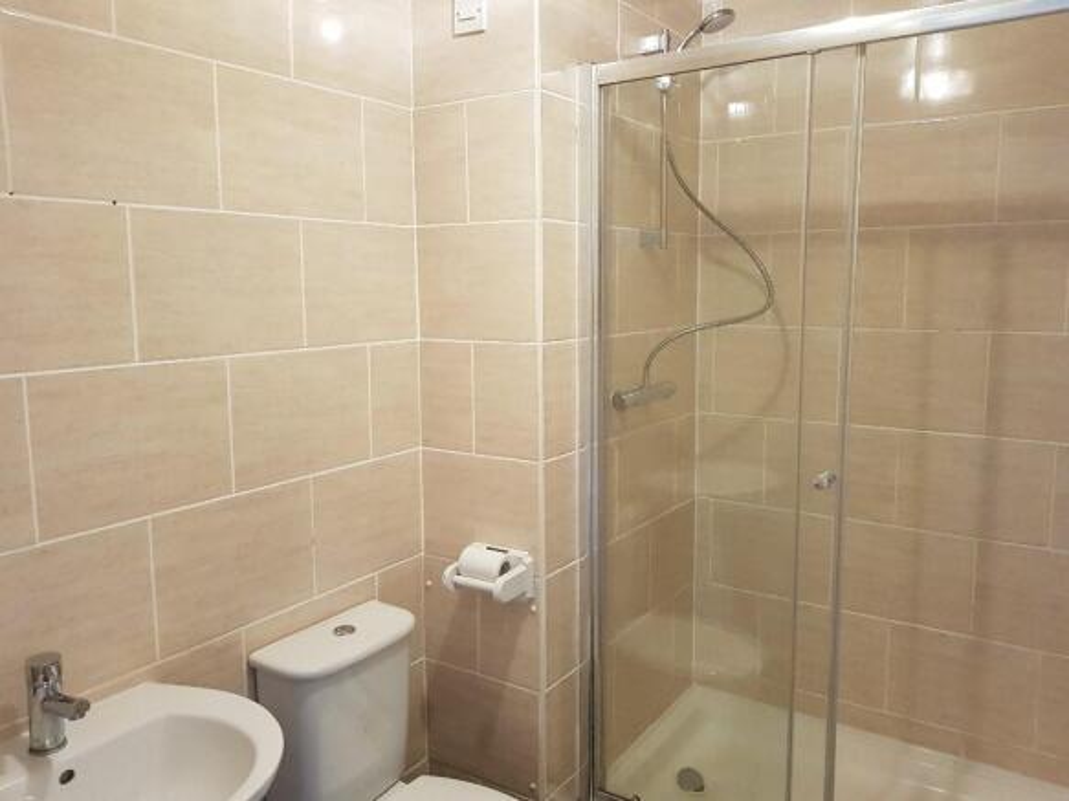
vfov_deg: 53.0
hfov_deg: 67.3
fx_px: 803
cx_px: 534
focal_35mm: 26
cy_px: 400
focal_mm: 4.2
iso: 200
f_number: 1.7
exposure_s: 1/33
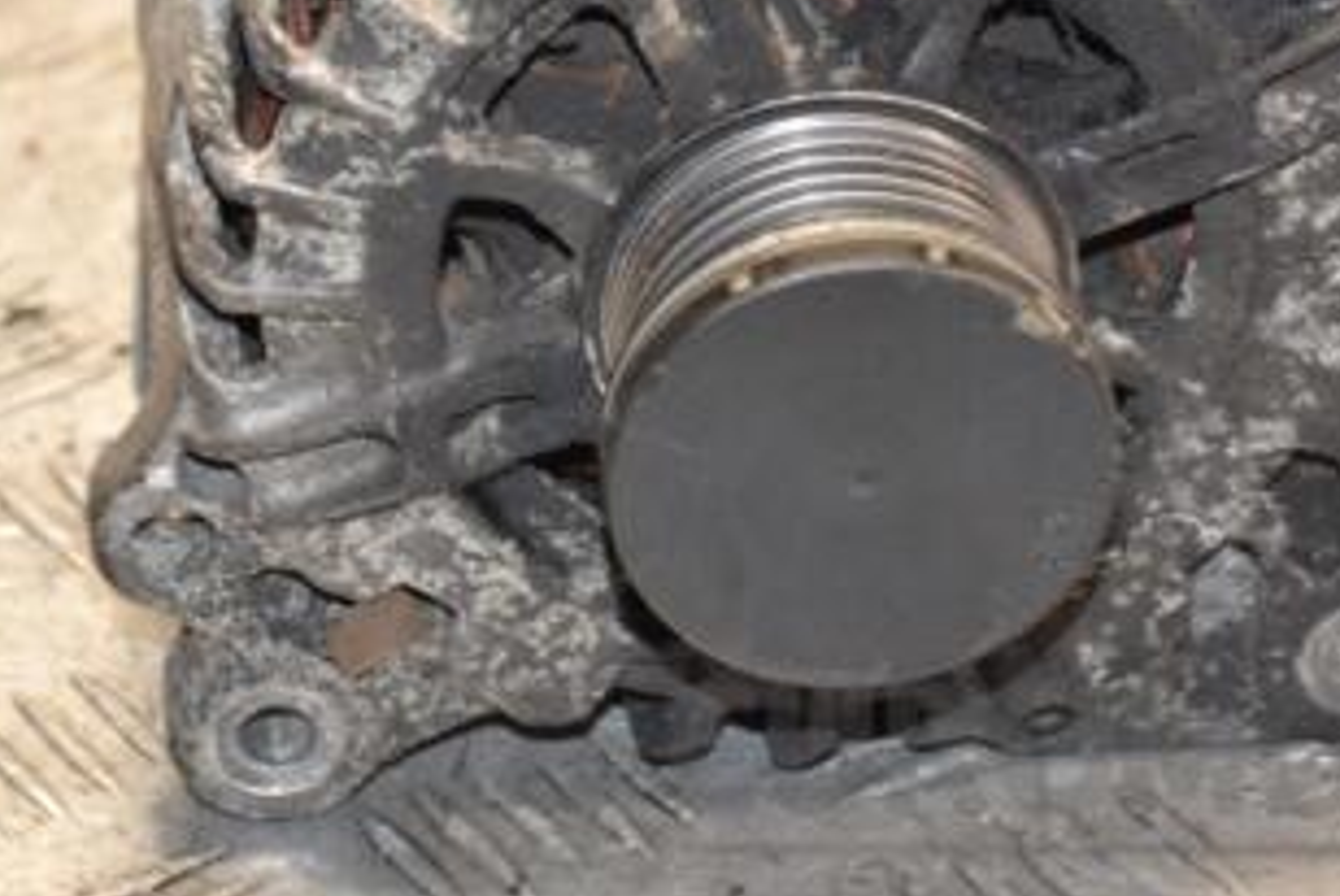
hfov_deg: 9.4
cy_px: 170
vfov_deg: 6.3
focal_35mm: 219
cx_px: 587
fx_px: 8158
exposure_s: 1/60
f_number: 5.3
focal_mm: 75
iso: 800
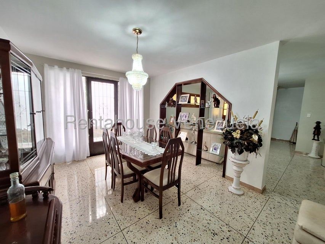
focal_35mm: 13
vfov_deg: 89.9
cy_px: 122
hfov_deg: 106.2
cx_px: 162
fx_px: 122
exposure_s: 1/40
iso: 125
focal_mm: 1.74
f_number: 2.2
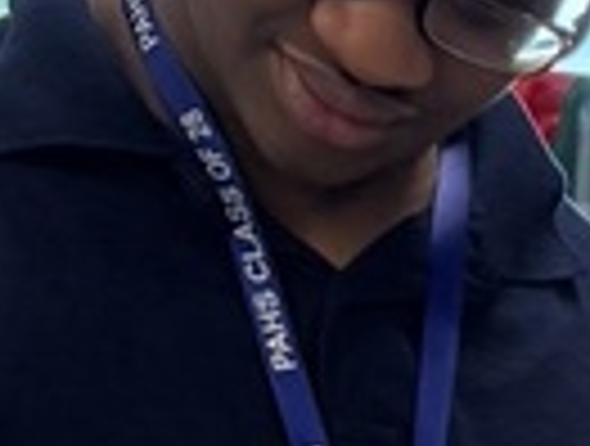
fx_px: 3196
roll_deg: -0.4
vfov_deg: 6.9
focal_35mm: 187
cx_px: 973
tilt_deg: -17.1
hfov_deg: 10.1
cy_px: 1469
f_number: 1.78
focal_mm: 6.76
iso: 160
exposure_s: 1/199
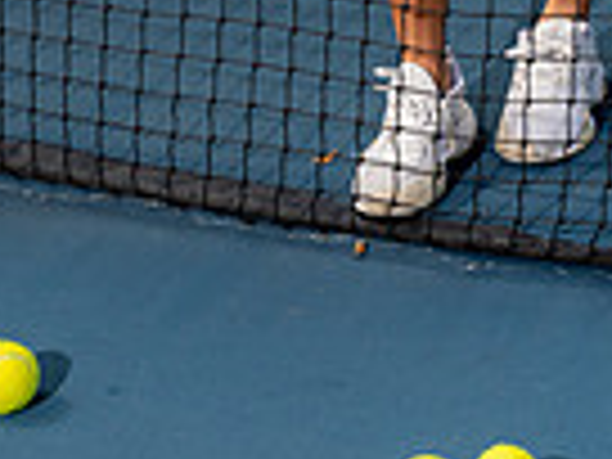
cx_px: 387
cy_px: -536
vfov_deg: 9.2
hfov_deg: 13.2
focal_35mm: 149
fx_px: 2634
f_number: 8
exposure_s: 1/250
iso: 100
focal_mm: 47
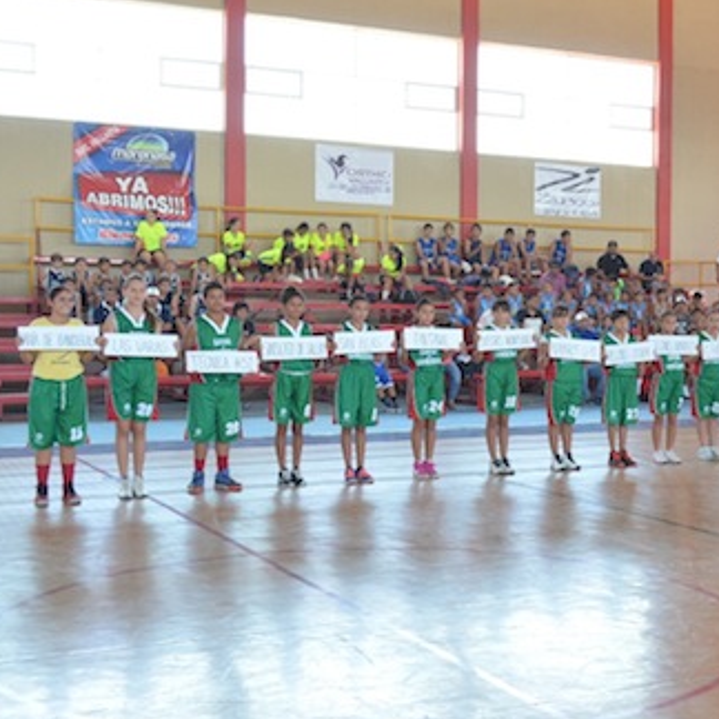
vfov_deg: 33.4
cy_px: 356
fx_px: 1198
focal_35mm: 51
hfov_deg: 33.0
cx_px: 504
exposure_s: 1/50
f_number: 5.6
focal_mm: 26
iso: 1000
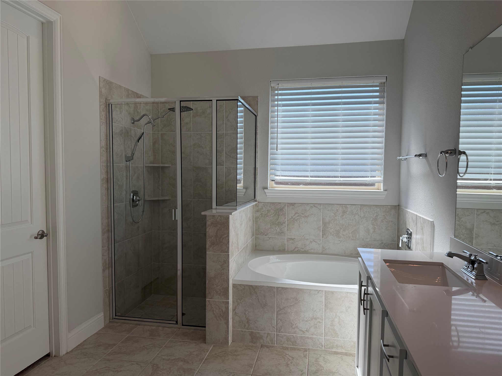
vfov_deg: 56.8
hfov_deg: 71.6
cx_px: 251
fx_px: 348
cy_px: 188
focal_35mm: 24
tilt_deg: -3.8
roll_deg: -0.5
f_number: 1.78
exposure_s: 1/943
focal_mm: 6.76
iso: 80
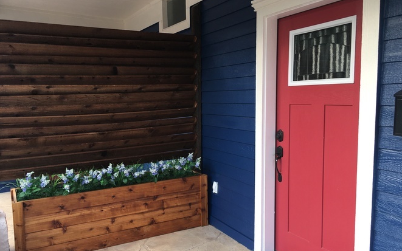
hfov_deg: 61.2
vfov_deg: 40.5
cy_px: 137
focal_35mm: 31
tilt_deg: -5.7
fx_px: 340
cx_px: 202
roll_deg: +0.3
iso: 25
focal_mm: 4.15
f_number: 2.2
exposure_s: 1/120
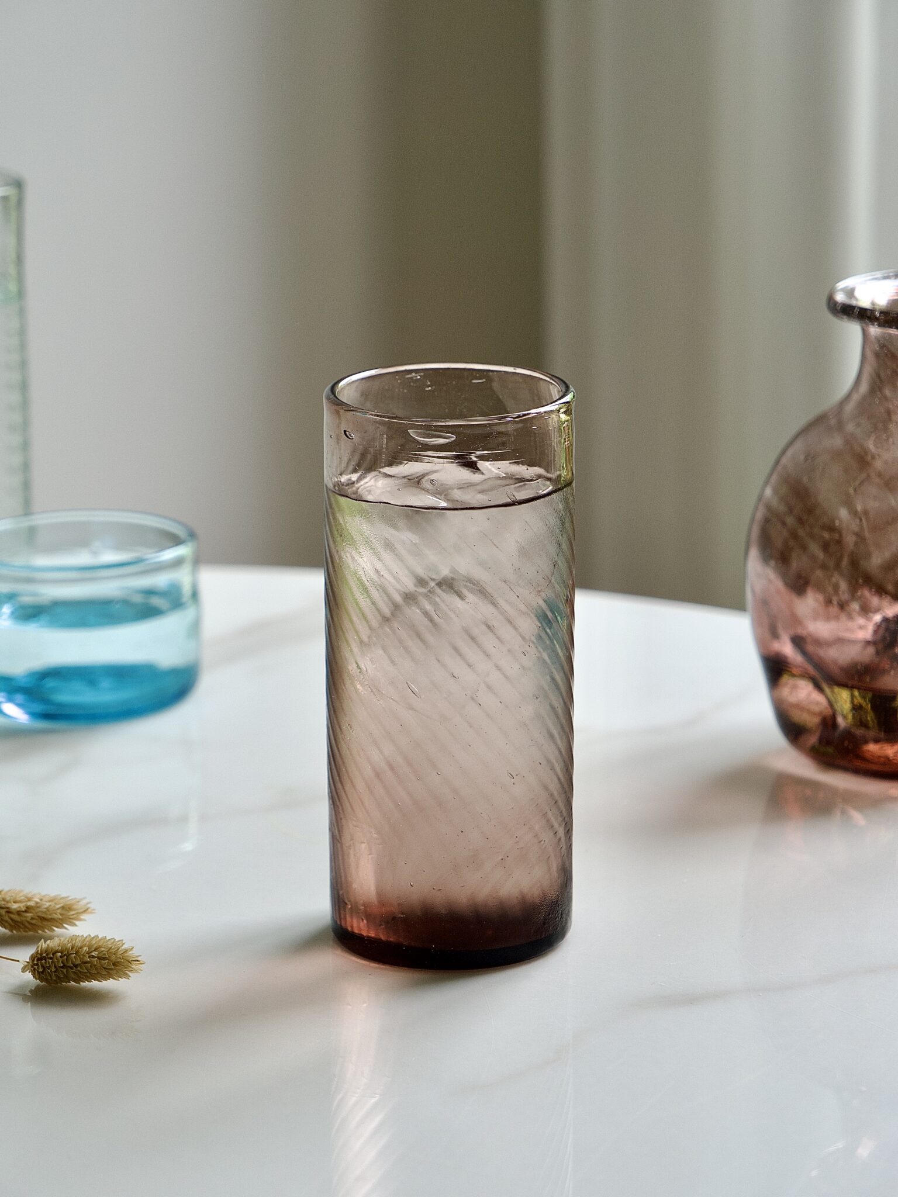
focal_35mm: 112
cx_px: 449
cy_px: 598
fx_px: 3874
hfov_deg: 13.2
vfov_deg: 17.6
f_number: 4
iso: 200
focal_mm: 56
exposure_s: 1/200
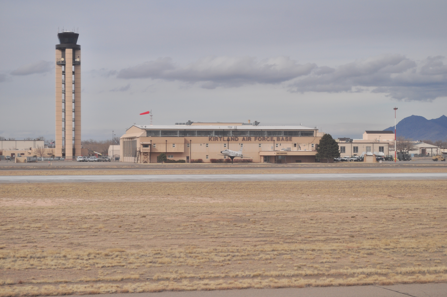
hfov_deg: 24.6
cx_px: 224
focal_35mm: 82
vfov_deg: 16.5
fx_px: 1023
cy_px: 148
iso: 200
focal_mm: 55
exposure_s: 1/640
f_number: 7.1
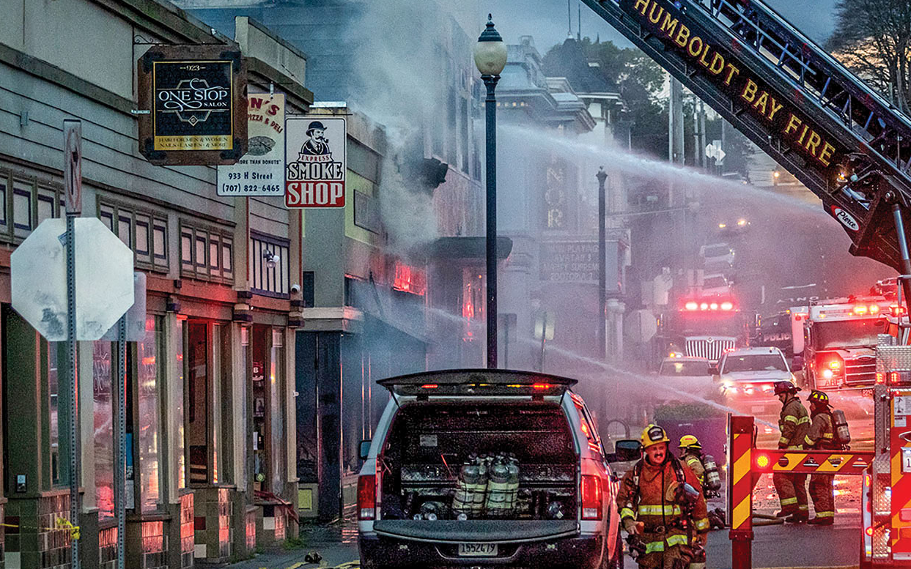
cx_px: 481
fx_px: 5040
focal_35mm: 203
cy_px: 277
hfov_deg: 10.3
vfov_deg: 6.5
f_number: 4.8
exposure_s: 1/1600
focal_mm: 110
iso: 3200
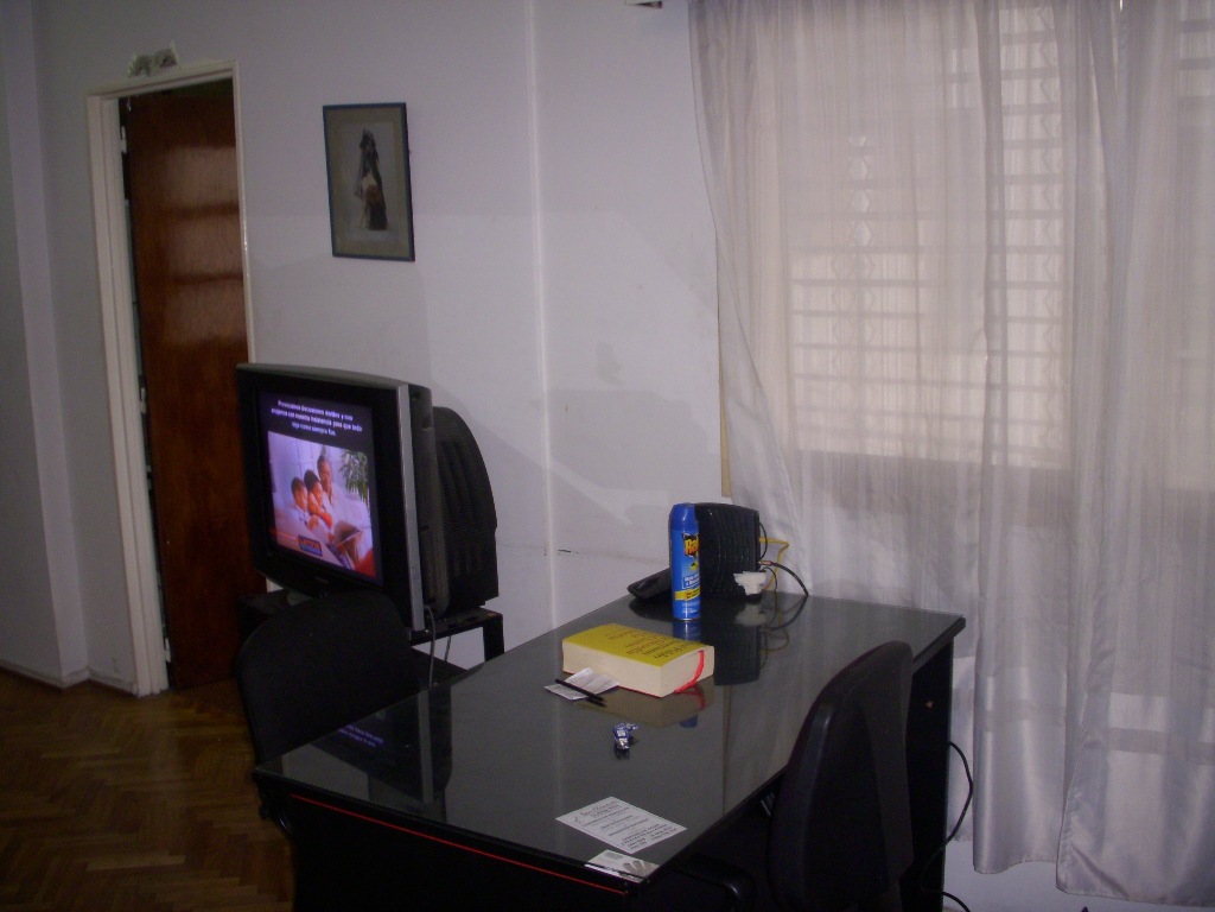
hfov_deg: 49.0
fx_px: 1334
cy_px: 456
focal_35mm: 38
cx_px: 608
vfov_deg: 37.7
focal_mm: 6.3
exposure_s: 1/50
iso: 160
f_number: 3.3
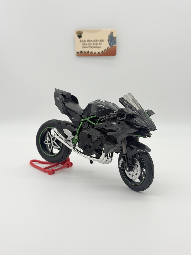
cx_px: 96
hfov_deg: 30.3
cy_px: 128
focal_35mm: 48
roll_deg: -1.3
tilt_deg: -12.4
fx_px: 353
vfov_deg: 39.7
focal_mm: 6.76
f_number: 1.78
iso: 80
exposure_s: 1/810
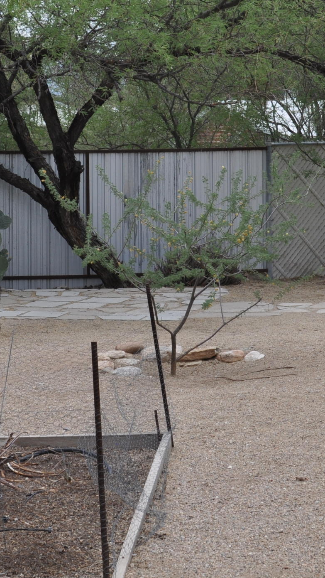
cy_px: 188
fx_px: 1503
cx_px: 171
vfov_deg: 21.7
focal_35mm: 98
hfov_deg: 12.3
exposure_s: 1/320
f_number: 9
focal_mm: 29
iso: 200
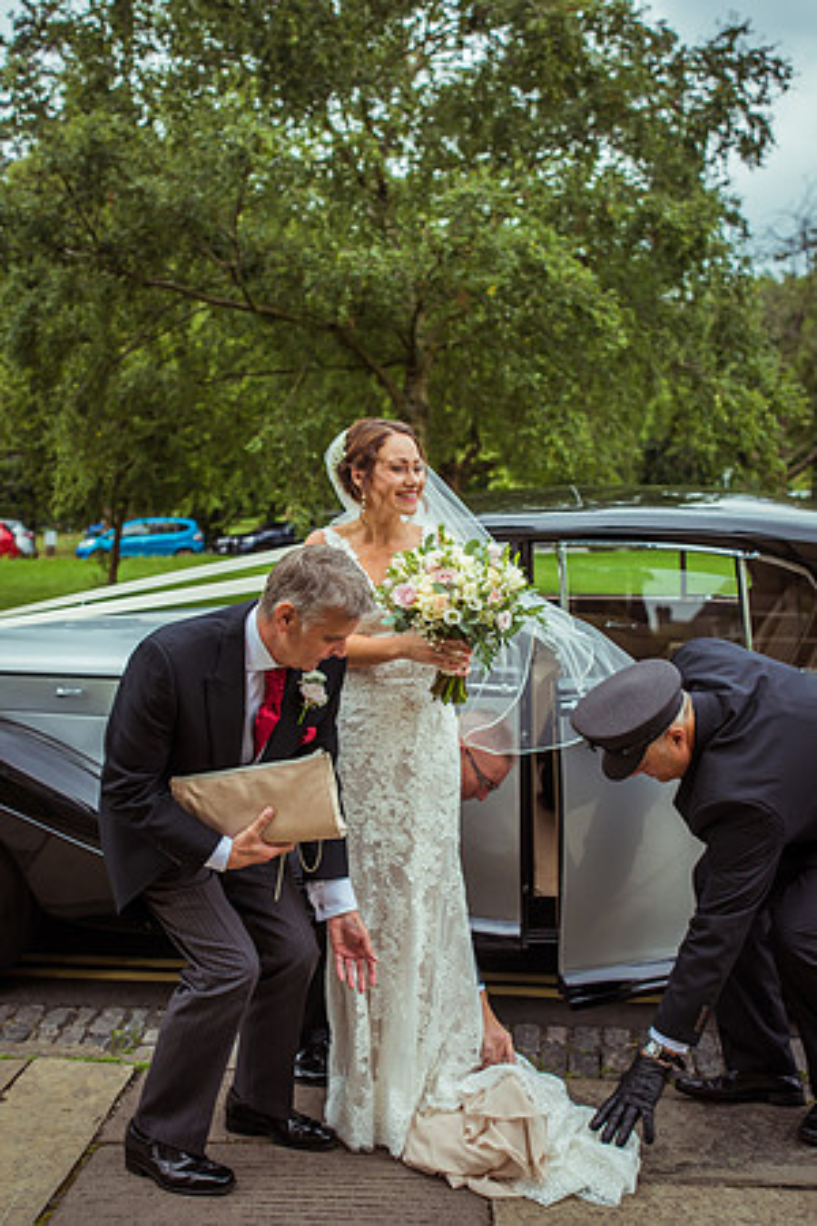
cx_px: 408
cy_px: 613
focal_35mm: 35
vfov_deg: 54.4
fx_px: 1191
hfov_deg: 37.9
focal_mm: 35
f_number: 3.5
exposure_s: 1/1250
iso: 180
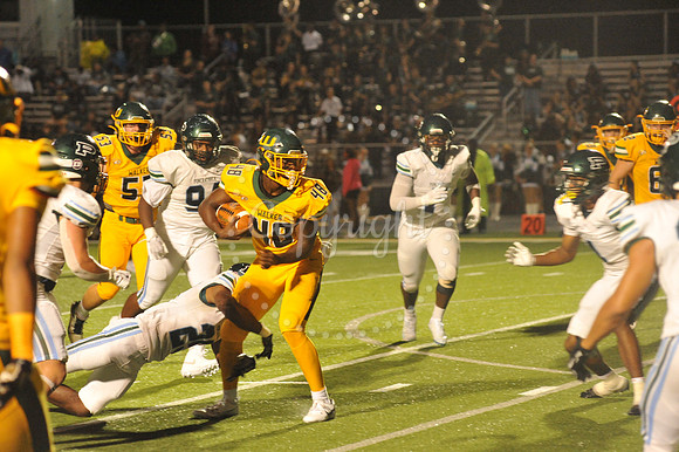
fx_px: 3204
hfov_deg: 12.1
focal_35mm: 170
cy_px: 226
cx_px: 340
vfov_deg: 8.1
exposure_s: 1/250
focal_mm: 170
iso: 6400
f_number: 5
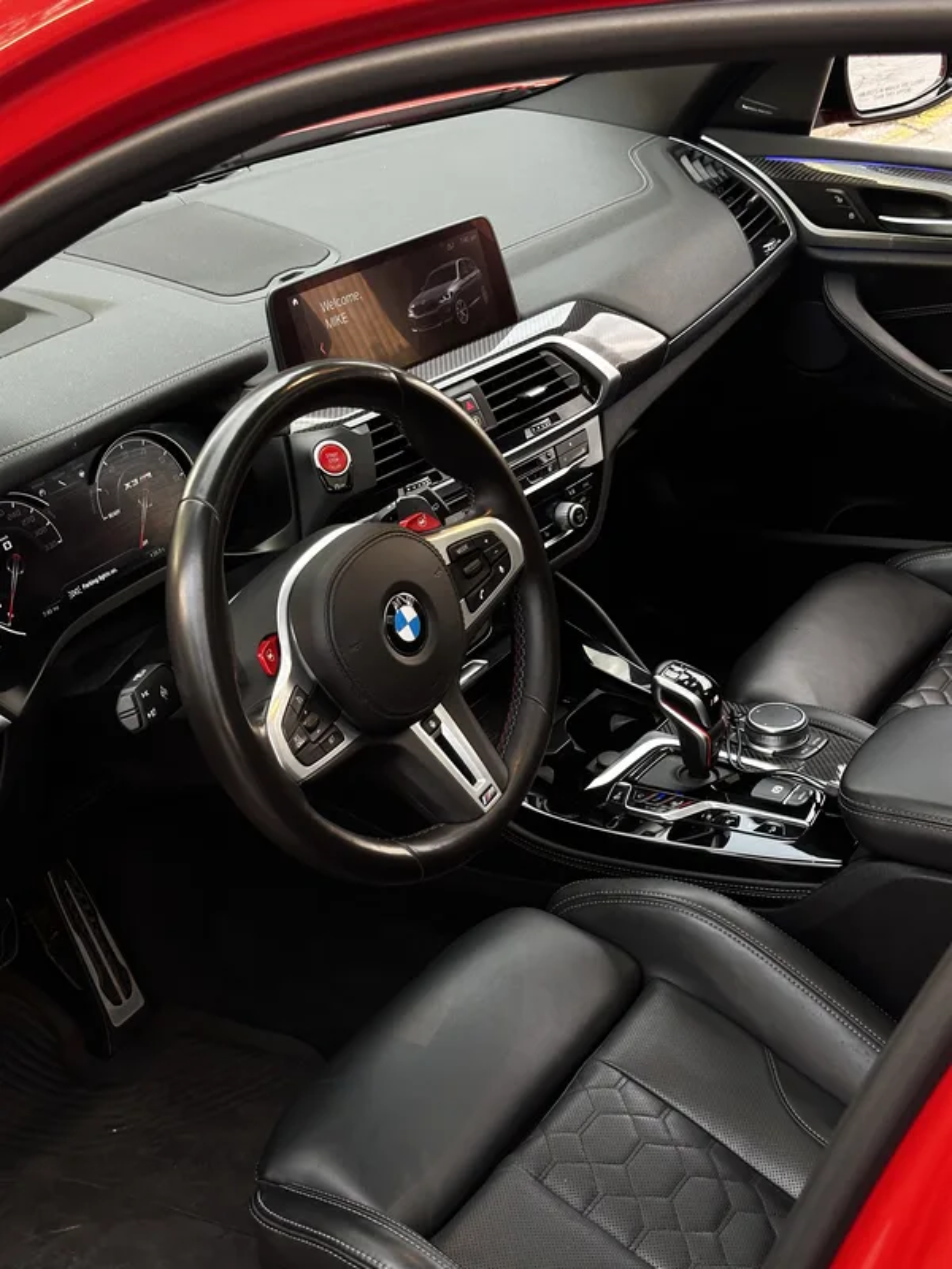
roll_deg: +2.0
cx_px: 476
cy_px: 634
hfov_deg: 30.3
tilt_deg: -28.9
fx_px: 1760
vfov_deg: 39.7
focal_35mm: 48
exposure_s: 1/60
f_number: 1.78
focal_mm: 6.86
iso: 160
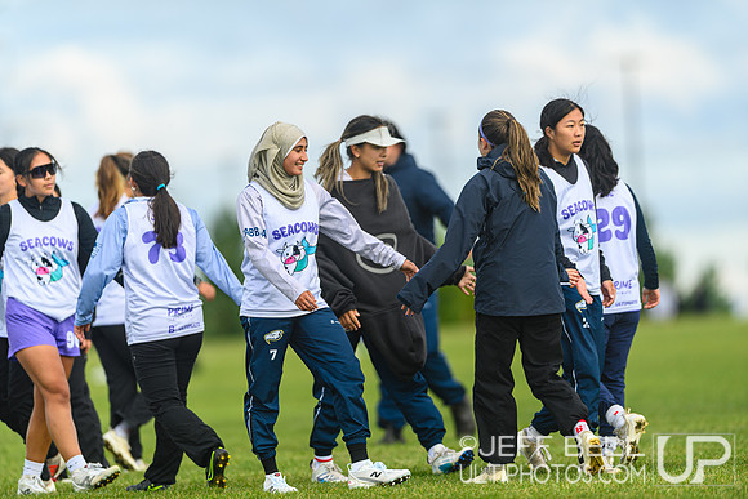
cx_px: 374
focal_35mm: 400
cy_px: 250
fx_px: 8313
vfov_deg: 3.4
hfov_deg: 5.2
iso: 100
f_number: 3.2
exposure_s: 1/1000
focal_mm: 400
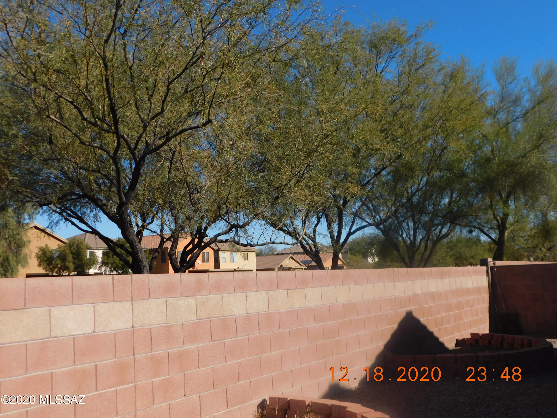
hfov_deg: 46.8
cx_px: 278
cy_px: 209
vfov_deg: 36.0
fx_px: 644
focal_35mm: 40
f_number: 7.2
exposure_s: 1/500
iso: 125
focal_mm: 7.1
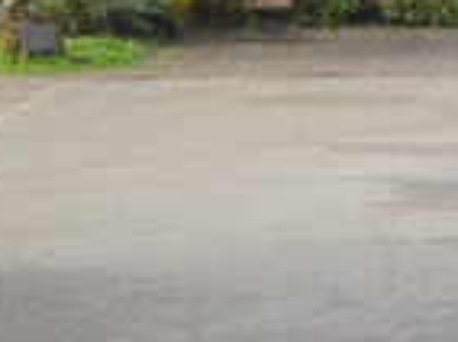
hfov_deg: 9.3
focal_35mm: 212
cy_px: -219
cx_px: 468
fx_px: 2800
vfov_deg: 6.9
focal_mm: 8.4
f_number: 4
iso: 100
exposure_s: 1/250
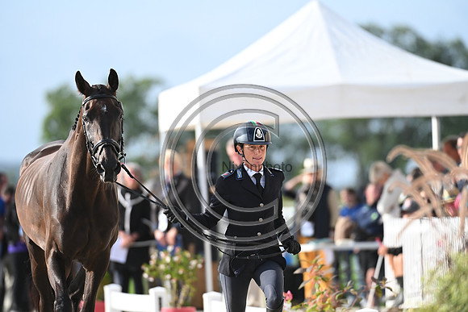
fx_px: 5201
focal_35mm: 400
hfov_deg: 5.2
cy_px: 156
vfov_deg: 3.4
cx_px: 234
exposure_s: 1/1600
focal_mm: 400
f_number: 5
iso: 640
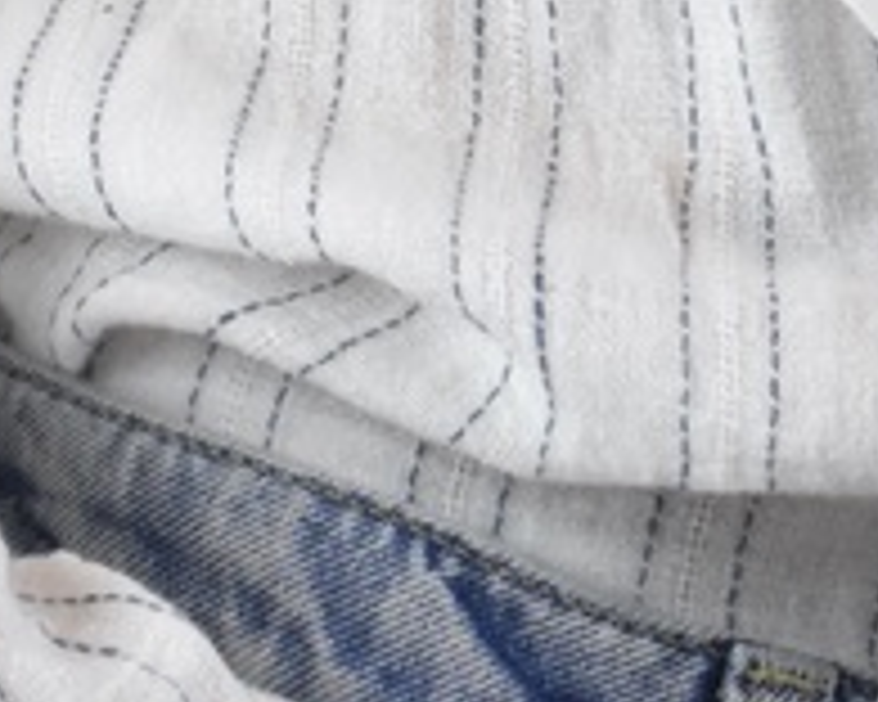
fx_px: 11216
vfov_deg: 3.5
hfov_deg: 4.5
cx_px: 986
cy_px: -810
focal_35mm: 432
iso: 1600
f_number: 16
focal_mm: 55
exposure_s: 1/60
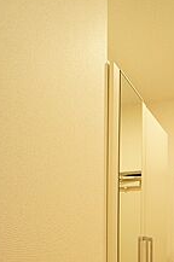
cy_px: 272
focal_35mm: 53
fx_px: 385
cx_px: 181
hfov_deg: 24.1
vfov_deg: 33.8
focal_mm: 16
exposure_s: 1/60
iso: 1600
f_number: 4.5
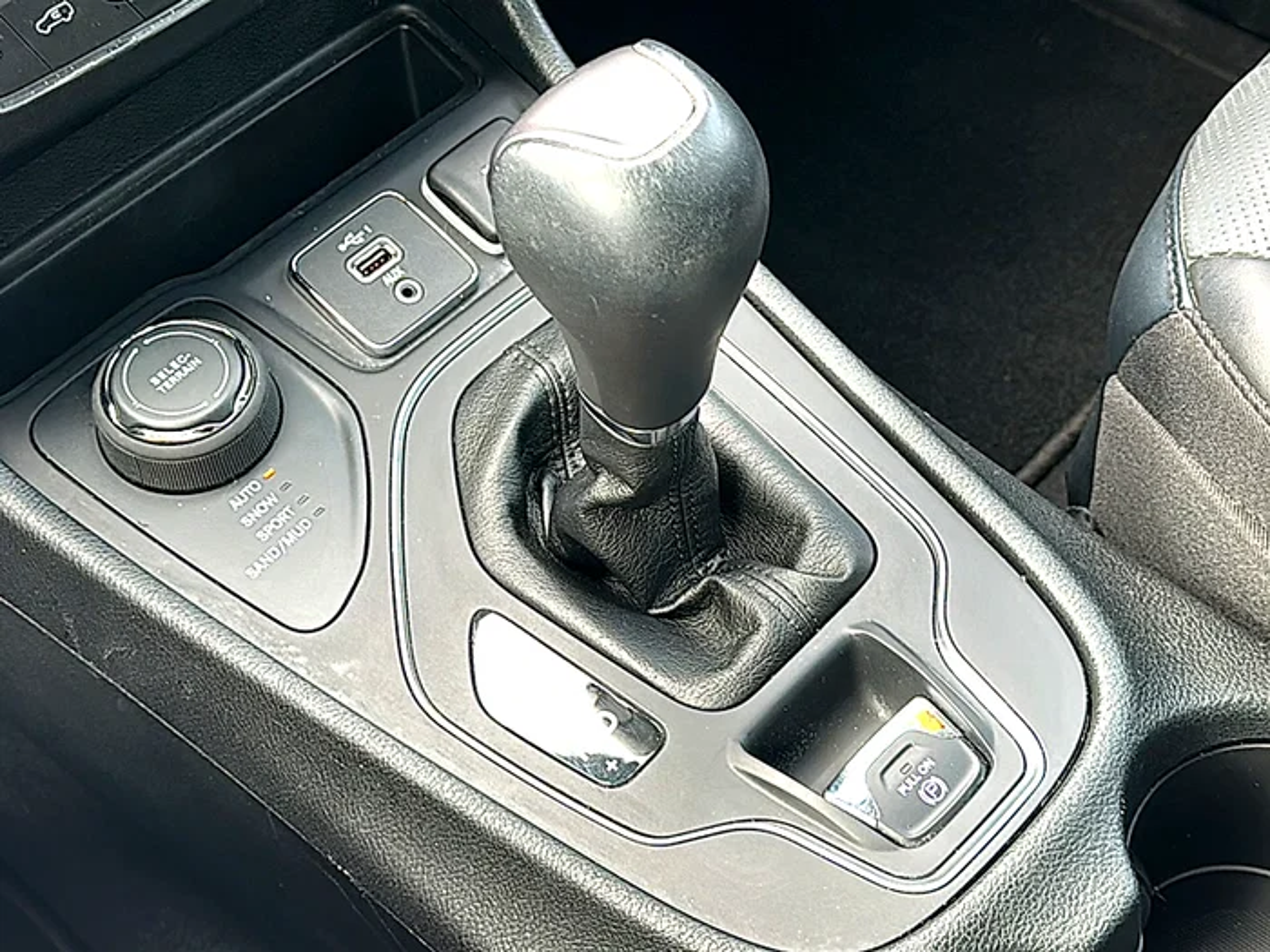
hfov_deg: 42.1
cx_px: 635
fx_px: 1651
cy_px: 476
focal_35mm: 45
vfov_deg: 32.2
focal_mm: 6.86
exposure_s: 1/67
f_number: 1.78
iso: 50
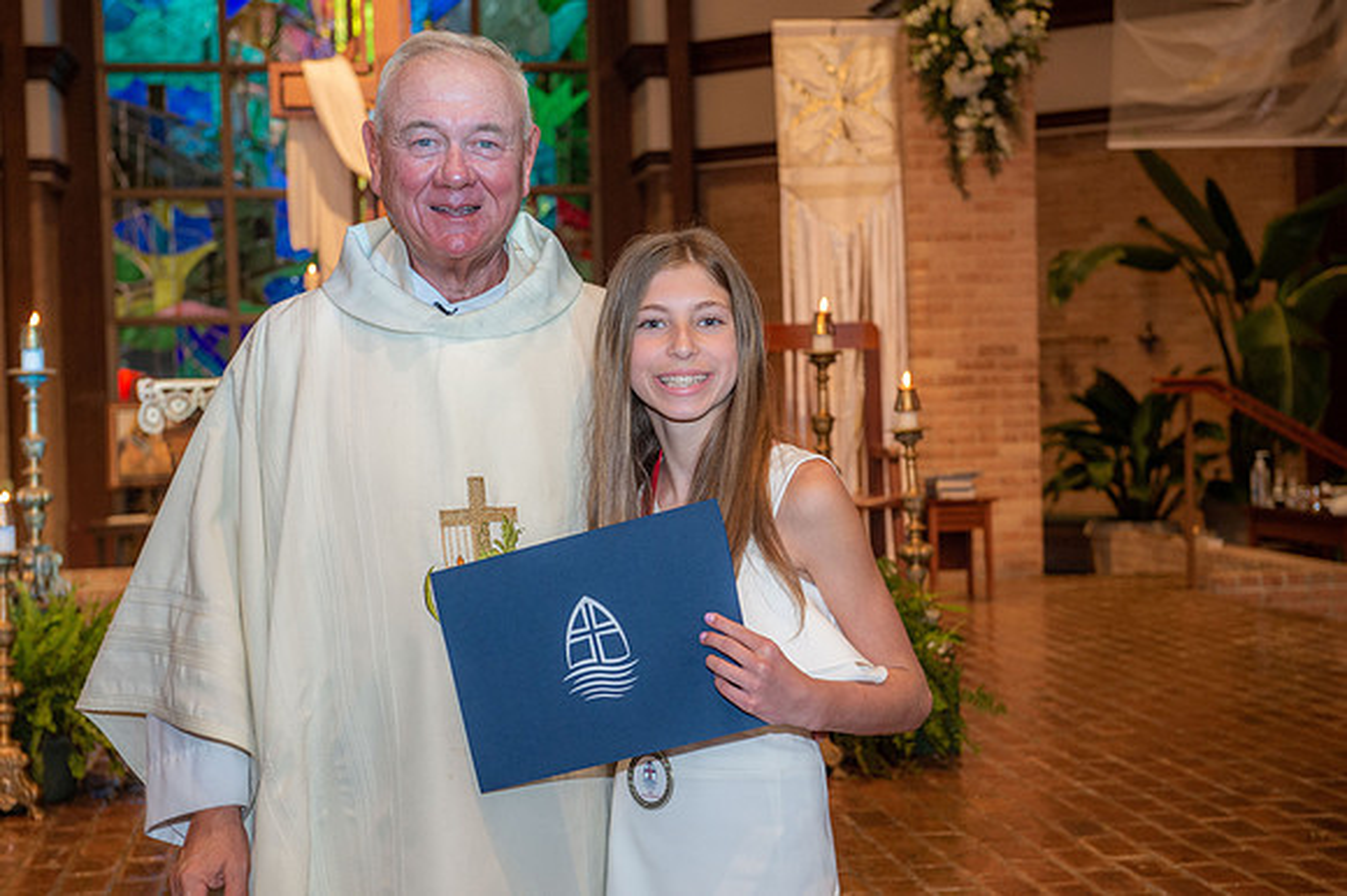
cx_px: 674
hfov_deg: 32.4
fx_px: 2318
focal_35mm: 62
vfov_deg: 21.9
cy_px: 448
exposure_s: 1/125
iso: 1600
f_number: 5.6
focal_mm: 62
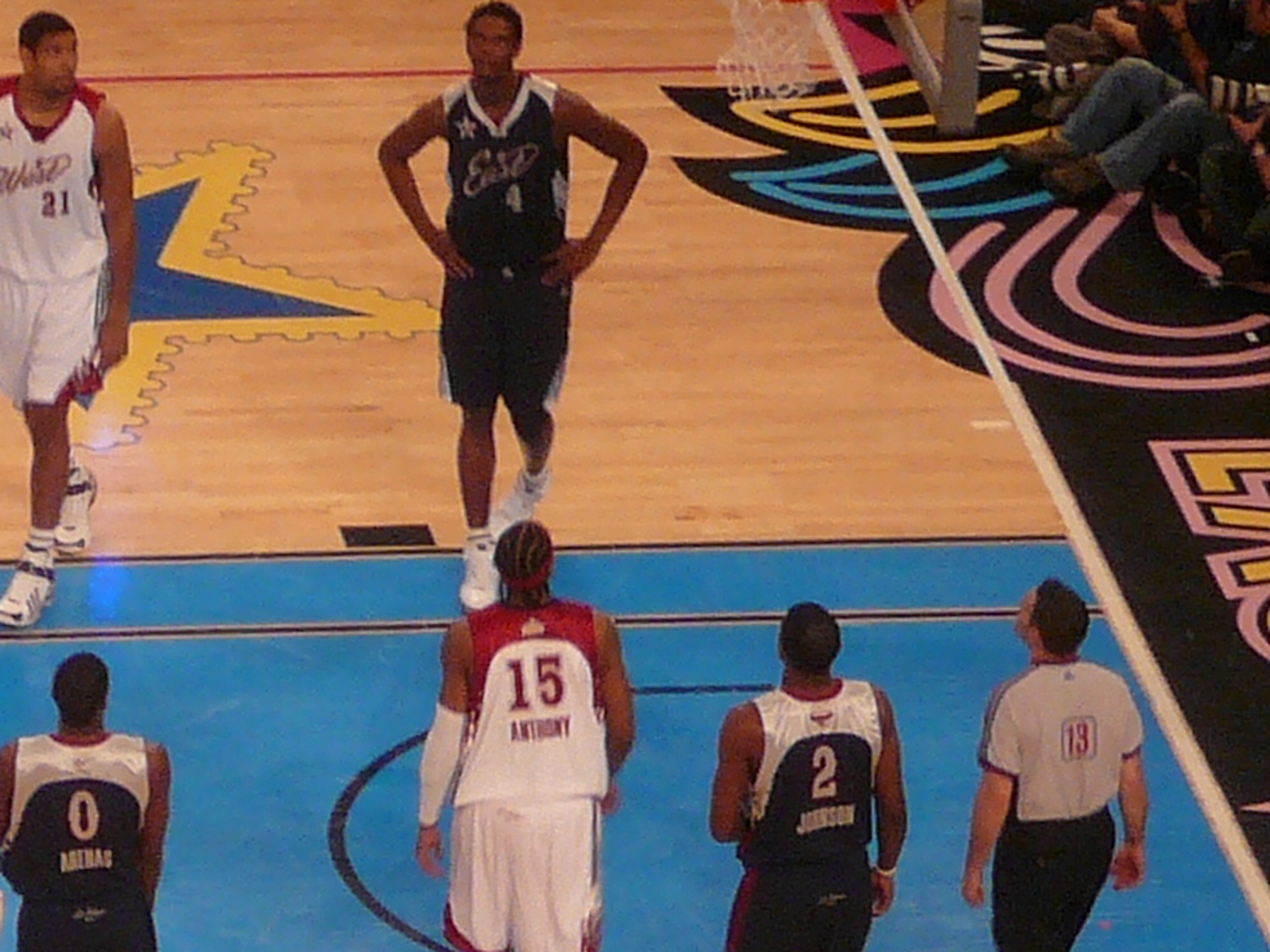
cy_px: 269
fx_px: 15331
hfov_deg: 4.7
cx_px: -562
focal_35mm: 418
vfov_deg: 3.6
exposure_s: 1/25
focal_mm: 16.8
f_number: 5.6
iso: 100
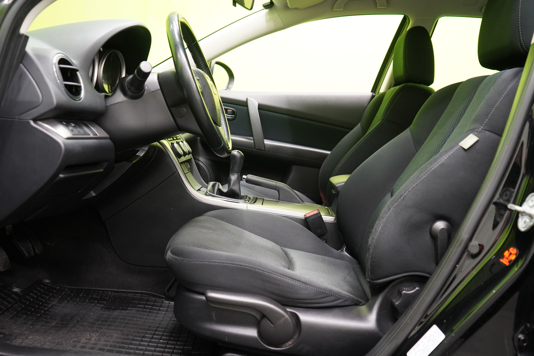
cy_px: 178
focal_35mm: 31
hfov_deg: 60.3
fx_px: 460
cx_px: 267
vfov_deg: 42.3
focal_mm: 31
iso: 2000
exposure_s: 1/20
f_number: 5
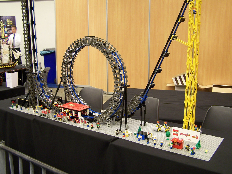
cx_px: 116
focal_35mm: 38
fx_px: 255
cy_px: 87
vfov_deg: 37.7
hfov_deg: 49.0
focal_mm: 6.3
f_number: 2.8
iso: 80
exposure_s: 1/2
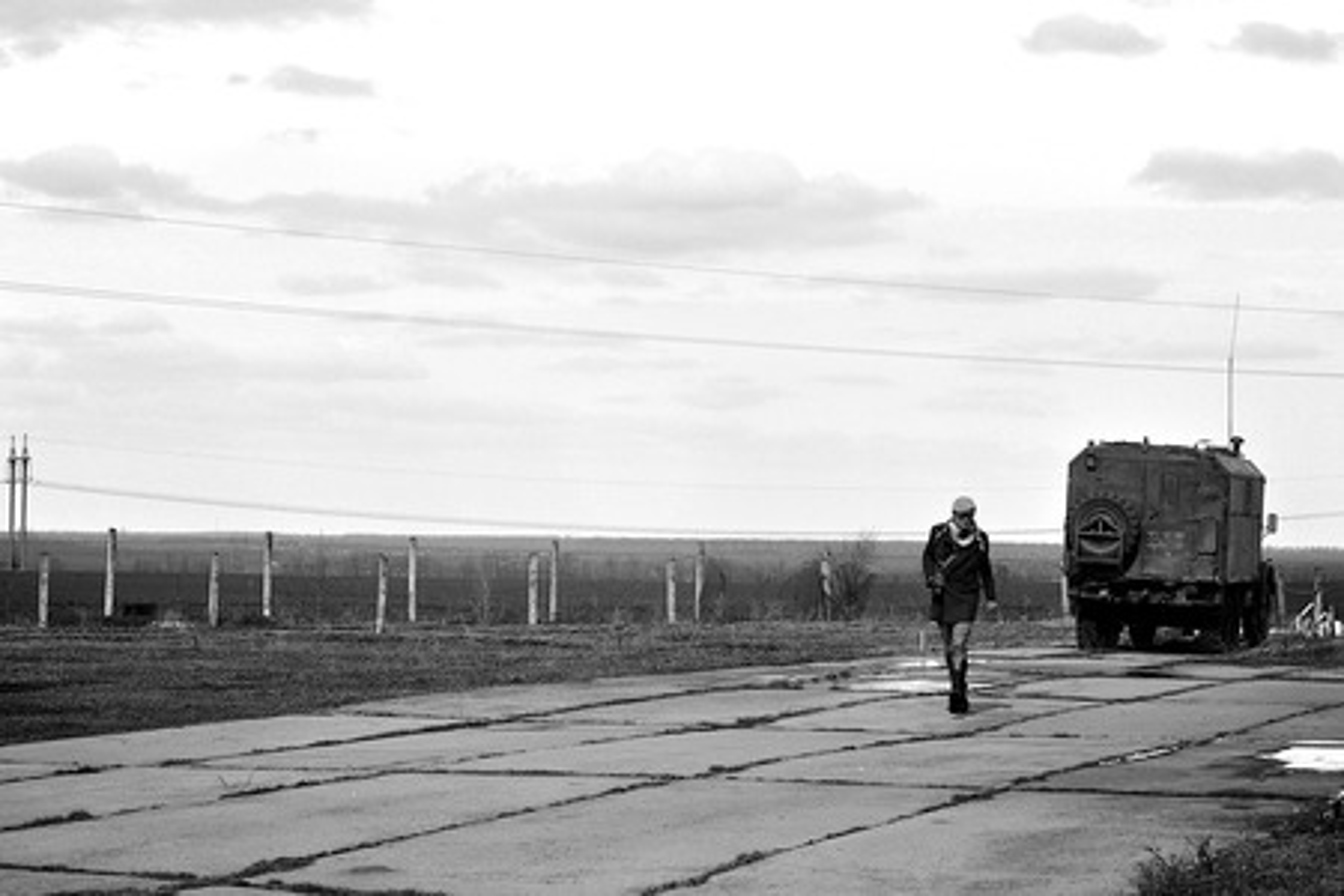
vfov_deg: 18.2
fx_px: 2800
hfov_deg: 27.0
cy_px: 448
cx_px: 672
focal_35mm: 75
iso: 200
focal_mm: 50
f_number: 10
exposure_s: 1/400
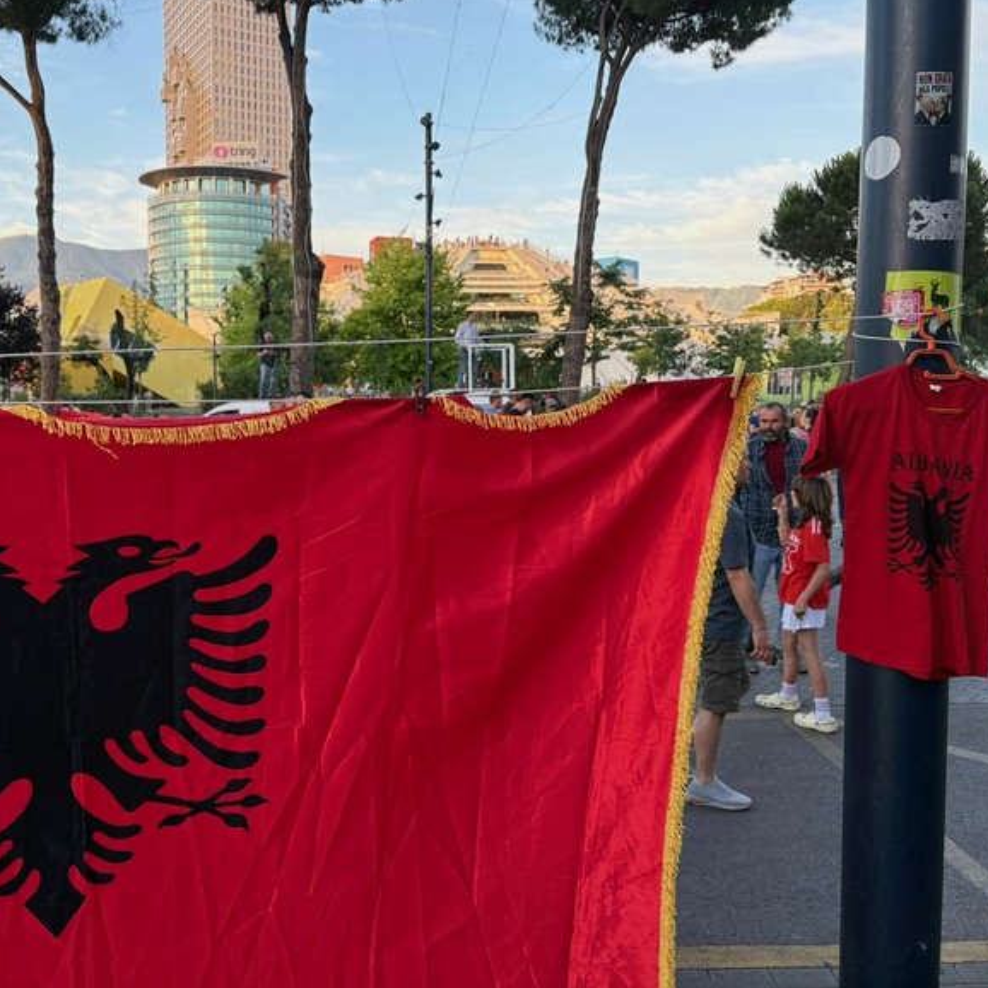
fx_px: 1001
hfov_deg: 52.3
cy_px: 490
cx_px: 419
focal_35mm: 31
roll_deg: -0.1
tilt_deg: -4.5
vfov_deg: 52.5
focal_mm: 5.96
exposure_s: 1/243
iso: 80
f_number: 1.6
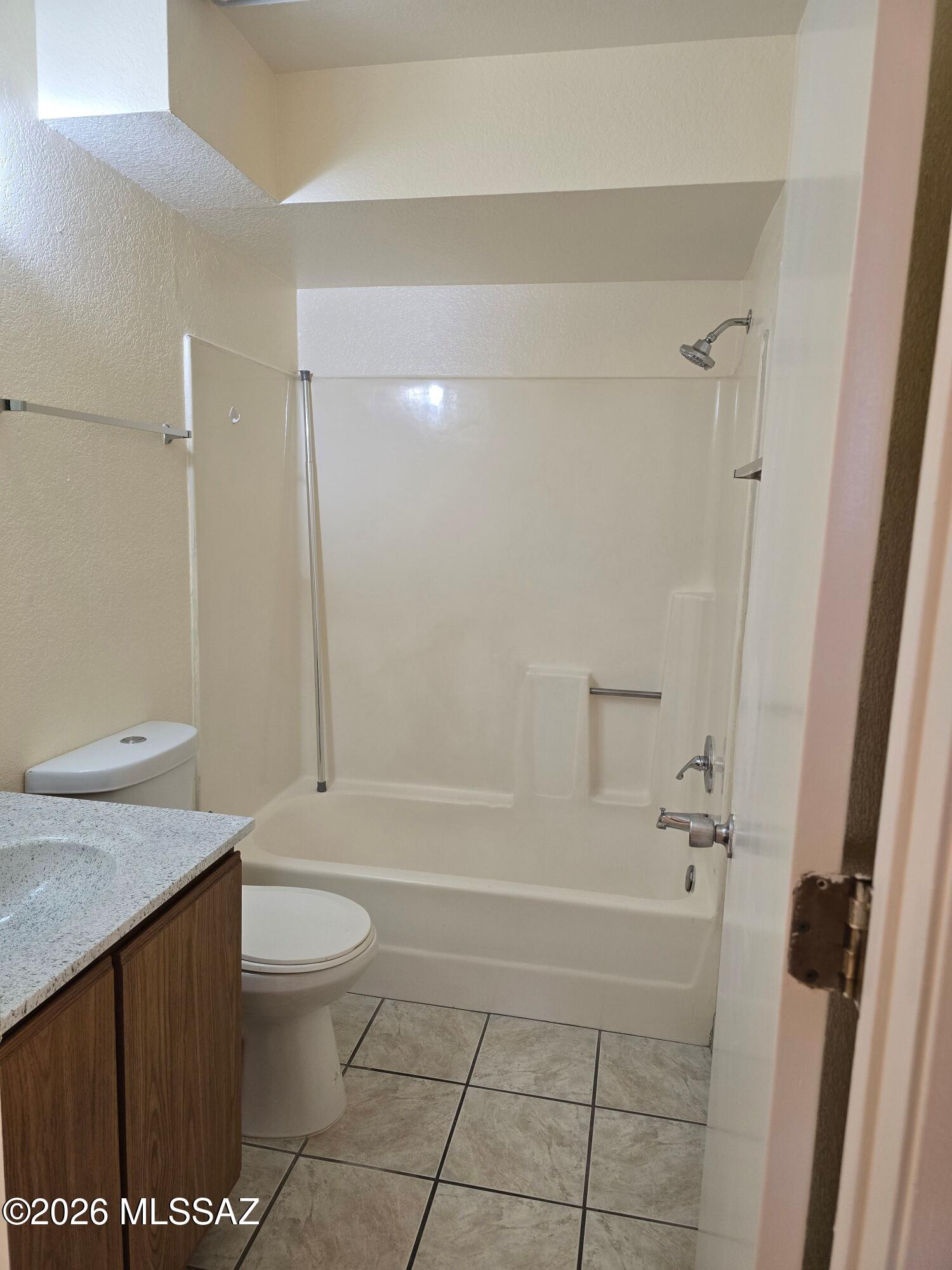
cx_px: 476
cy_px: 635
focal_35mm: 23
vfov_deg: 73.9
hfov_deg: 58.9
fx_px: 843
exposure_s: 1/120
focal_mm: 6.3
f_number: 1.7
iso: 160
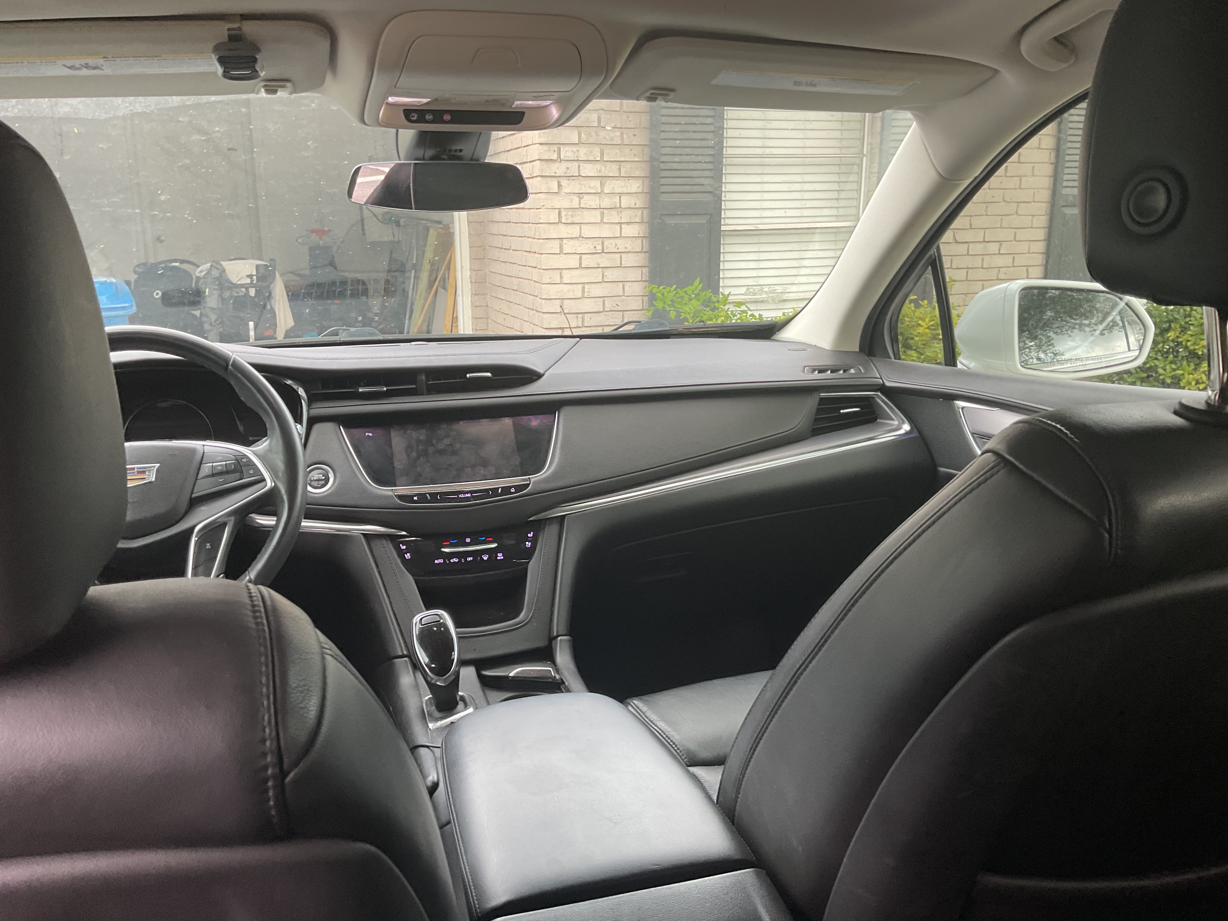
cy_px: 460
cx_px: 614
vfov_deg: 48.2
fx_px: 1029
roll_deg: +1.9
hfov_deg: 61.7
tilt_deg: -12.8
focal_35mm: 29
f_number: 1.8
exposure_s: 1/120
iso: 40
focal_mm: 3
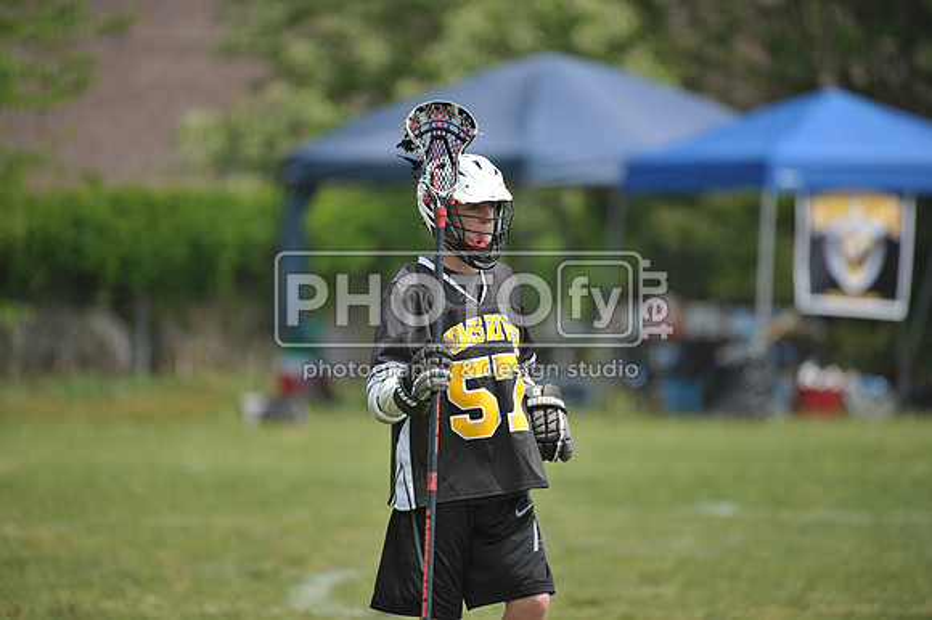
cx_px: 466
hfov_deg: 5.2
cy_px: 310
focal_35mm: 400
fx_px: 10349
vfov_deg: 3.4
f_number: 4
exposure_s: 1/3200
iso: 640
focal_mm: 400
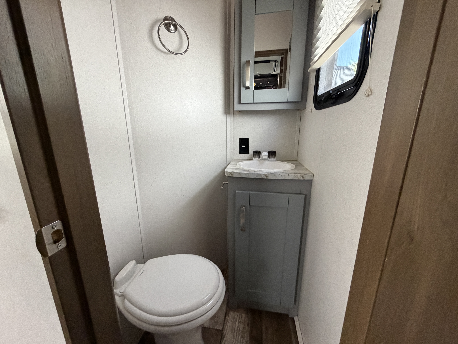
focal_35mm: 14
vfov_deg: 85.7
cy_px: 172
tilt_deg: -12.1
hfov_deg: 102.1
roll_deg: +1.1
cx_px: 229
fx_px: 185
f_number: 2.2
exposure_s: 1/60
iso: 500
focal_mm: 2.22
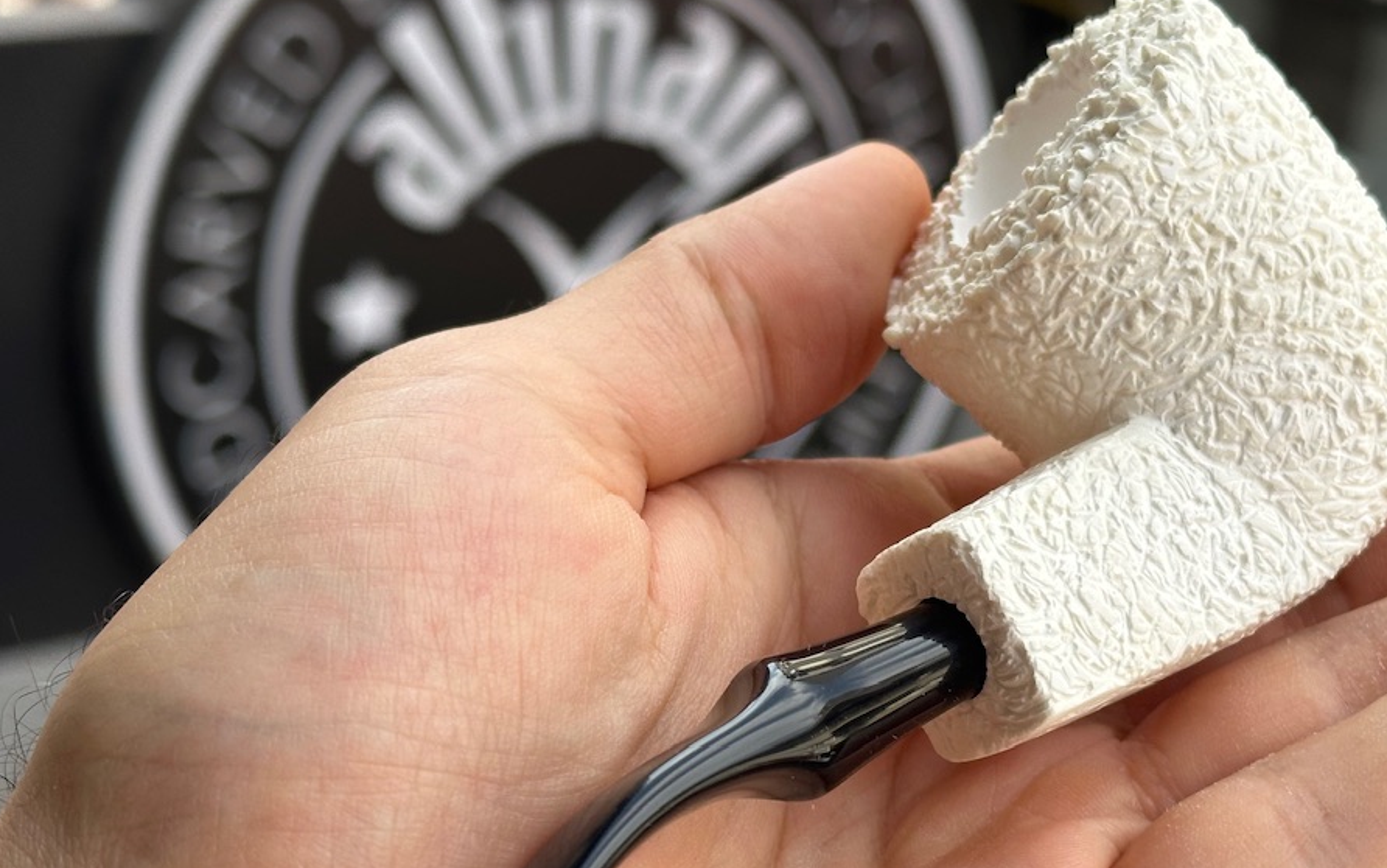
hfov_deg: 28.1
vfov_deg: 17.8
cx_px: 846
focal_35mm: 73
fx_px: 2760
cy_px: 551
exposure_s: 1/823
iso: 64
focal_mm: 6.86
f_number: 1.78
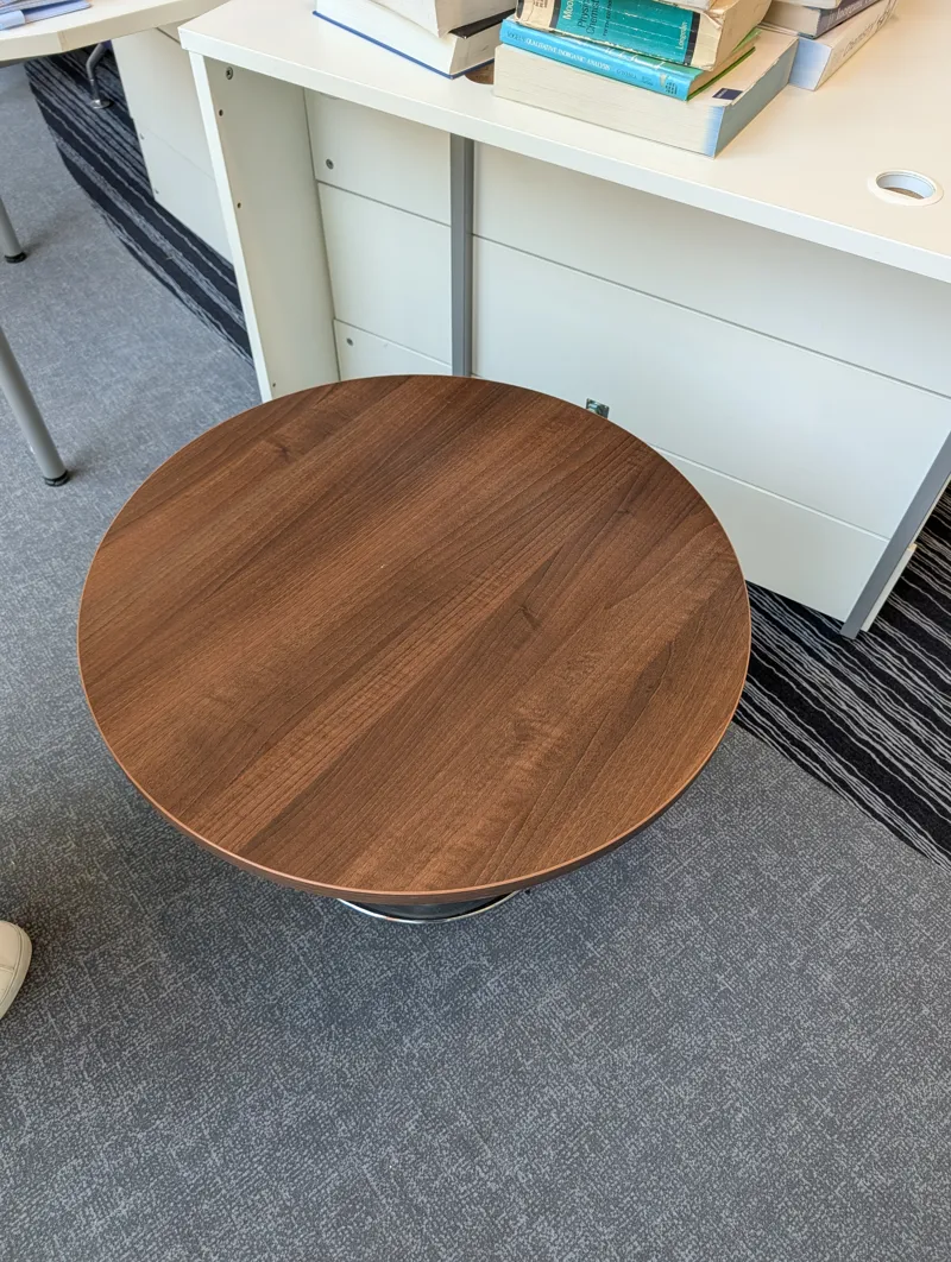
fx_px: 877
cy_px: 631
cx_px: 476
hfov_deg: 57.0
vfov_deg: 71.5
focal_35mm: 24
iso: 123
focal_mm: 6.9
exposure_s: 1/179
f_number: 1.68
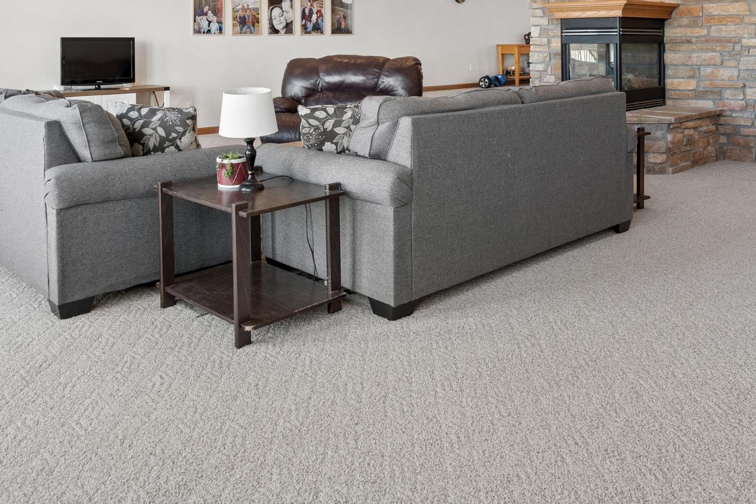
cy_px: 37
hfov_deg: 55.8
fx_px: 714
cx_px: 368
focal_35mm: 34
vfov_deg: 36.2
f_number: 10
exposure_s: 1/30
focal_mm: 16
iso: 800
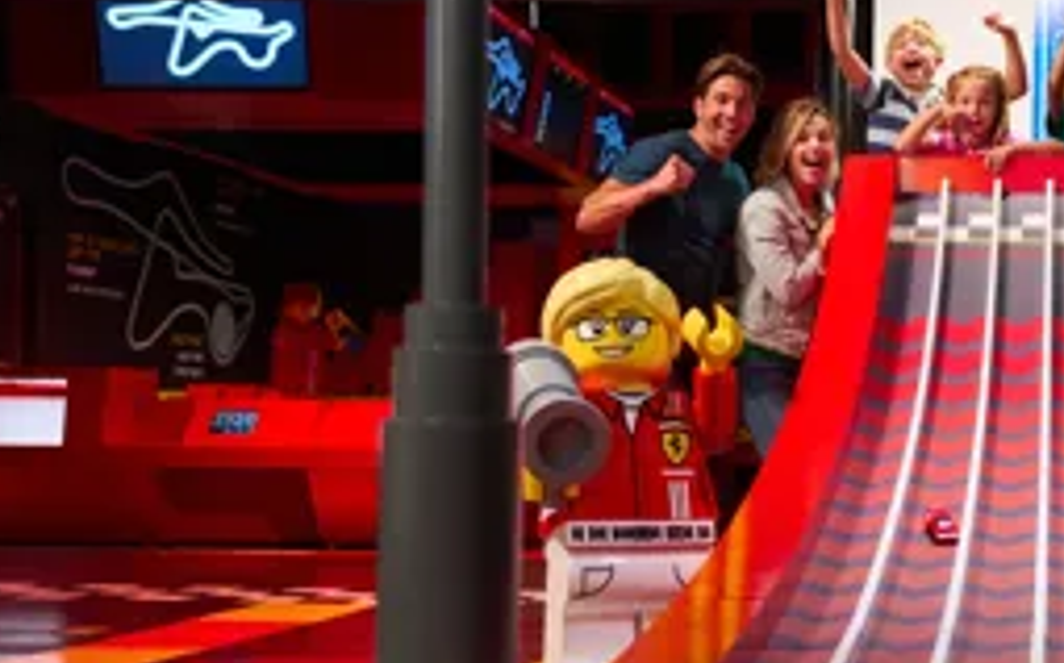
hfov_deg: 28.0
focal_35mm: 70
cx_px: 1010
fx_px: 2028
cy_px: 444
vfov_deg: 18.5
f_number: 2
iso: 1000
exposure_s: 1/250
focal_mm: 35
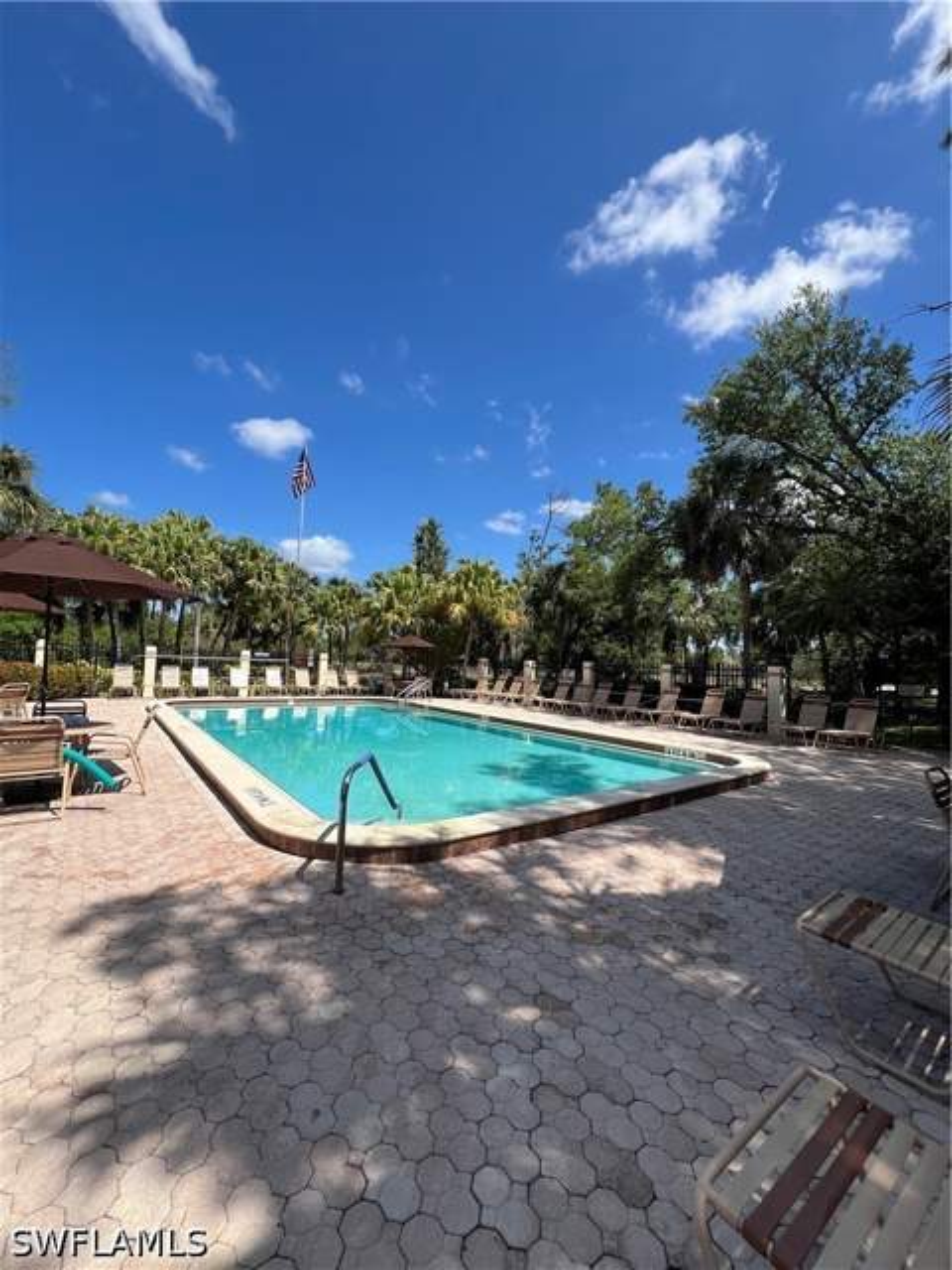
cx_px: 476
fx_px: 477
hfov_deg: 89.9
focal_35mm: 13
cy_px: 635
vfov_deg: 106.2
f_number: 1.8
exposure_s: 1/1754
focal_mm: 1.57
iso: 32
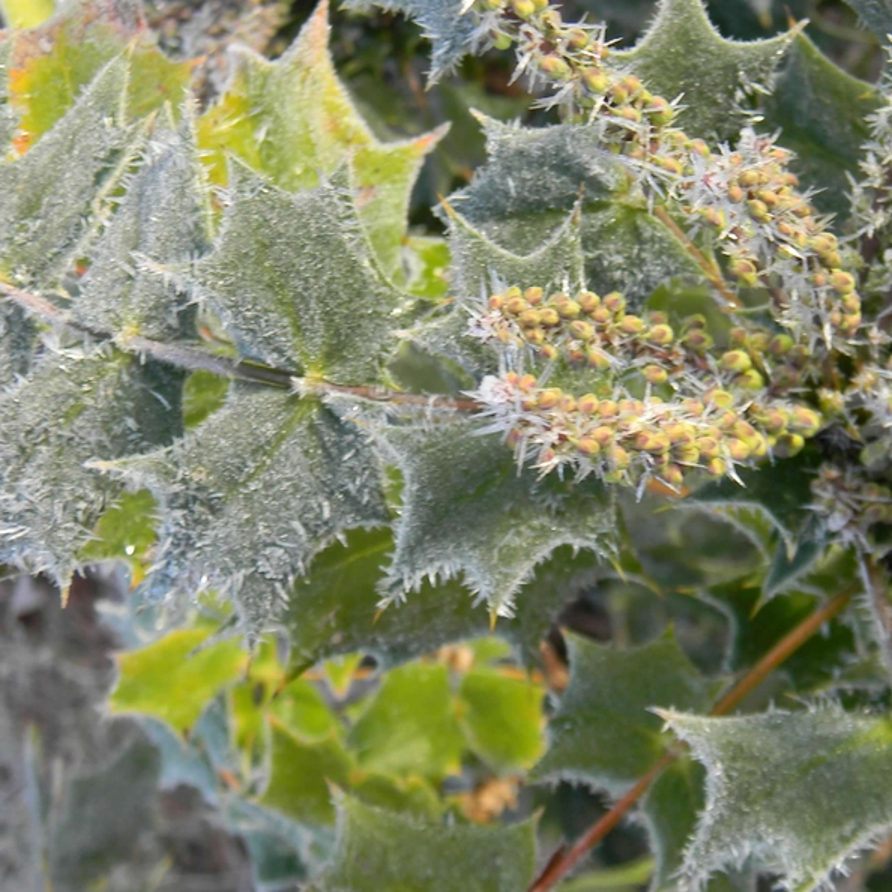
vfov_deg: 26.8
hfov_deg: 26.2
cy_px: 324
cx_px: 752
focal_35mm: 64
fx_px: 1866
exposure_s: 1/54.1
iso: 80
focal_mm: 10.1
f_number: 4.1
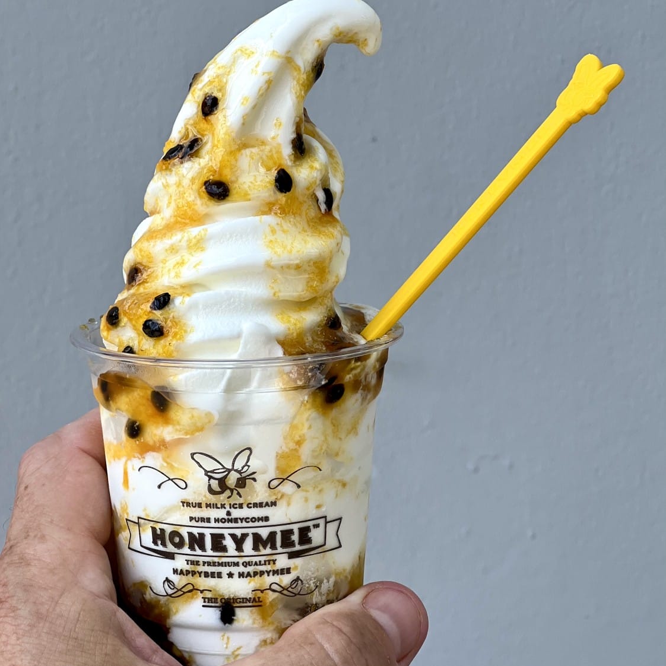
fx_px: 1981
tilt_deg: -10.9
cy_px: 341
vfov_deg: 19.1
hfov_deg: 19.1
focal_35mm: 91
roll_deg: +2.4
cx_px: 333
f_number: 2.8
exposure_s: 1/167
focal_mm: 9
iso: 25
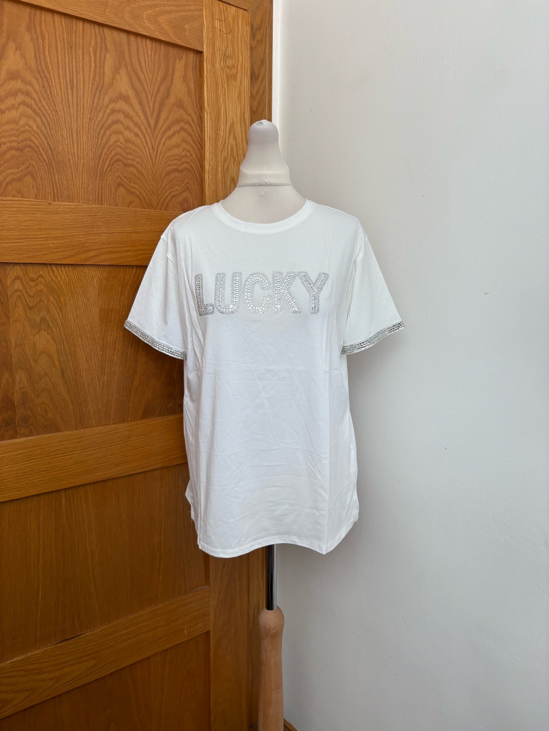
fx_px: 550
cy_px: 366
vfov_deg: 67.3
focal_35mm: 26
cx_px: 274
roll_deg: -1.0
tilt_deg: -7.7
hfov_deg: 53.1
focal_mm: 5.96
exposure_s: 1/121
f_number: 1.6
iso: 64
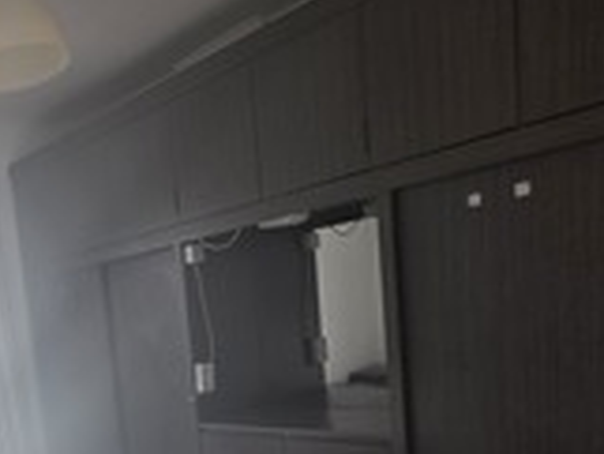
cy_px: 445
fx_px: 646
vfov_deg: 35.4
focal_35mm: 37
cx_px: -24
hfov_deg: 42.0
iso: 40
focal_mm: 2.2
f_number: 1.9
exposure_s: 1/391
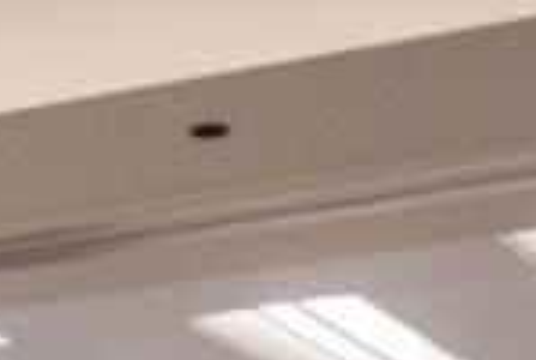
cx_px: -137
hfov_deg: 9.6
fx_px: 3148
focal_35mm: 211
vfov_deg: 6.1
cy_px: 1075
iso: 3200
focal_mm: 35
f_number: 2.2
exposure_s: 1/200
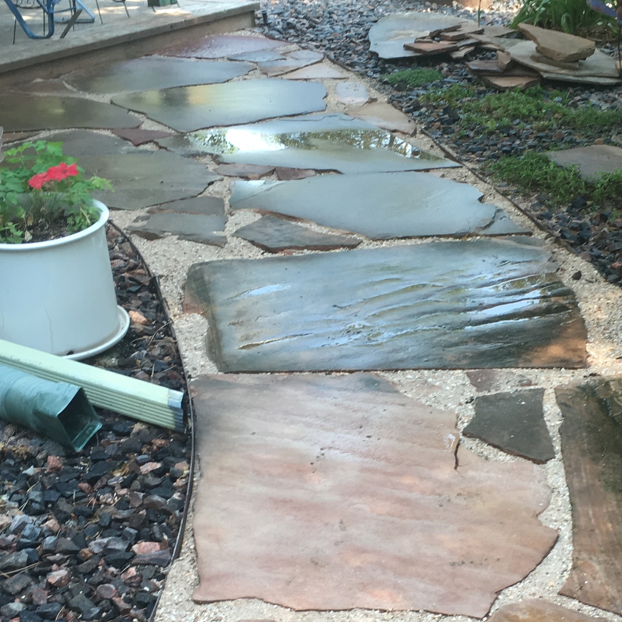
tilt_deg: -28.5
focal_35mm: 60
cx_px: 479
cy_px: 477
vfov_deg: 28.1
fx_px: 1220
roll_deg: +1.5
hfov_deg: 28.1
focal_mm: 4.15
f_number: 2.2
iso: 32
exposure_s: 1/120
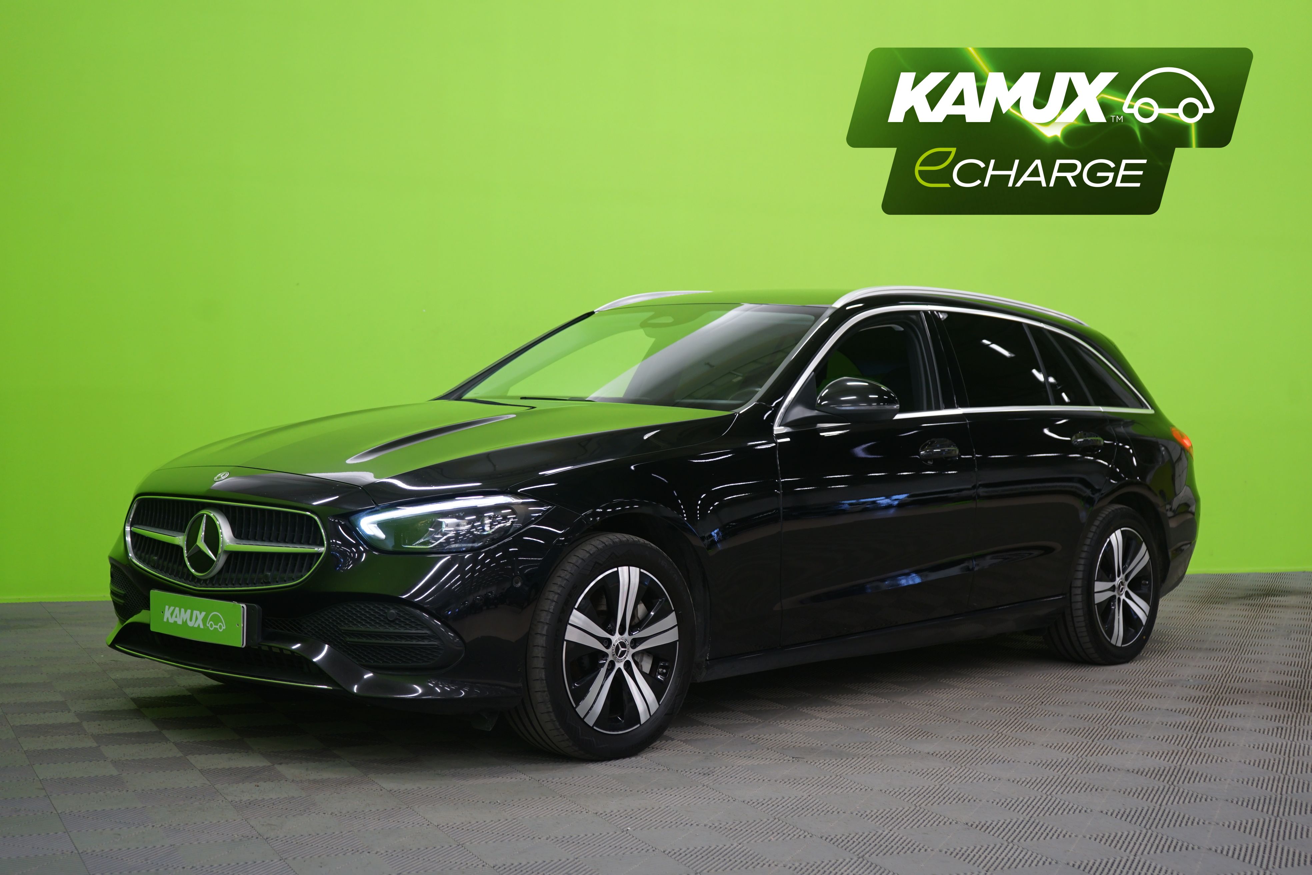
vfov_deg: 28.1
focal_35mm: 48
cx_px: 656
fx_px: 1749
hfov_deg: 41.1
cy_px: 438
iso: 400
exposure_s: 1/8
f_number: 4.5
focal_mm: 48
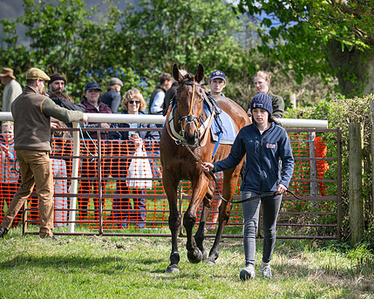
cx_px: 240
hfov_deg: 4.9
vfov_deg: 3.9
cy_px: 130
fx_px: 4338
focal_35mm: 392
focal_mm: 200
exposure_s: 1/1600
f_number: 5
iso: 400
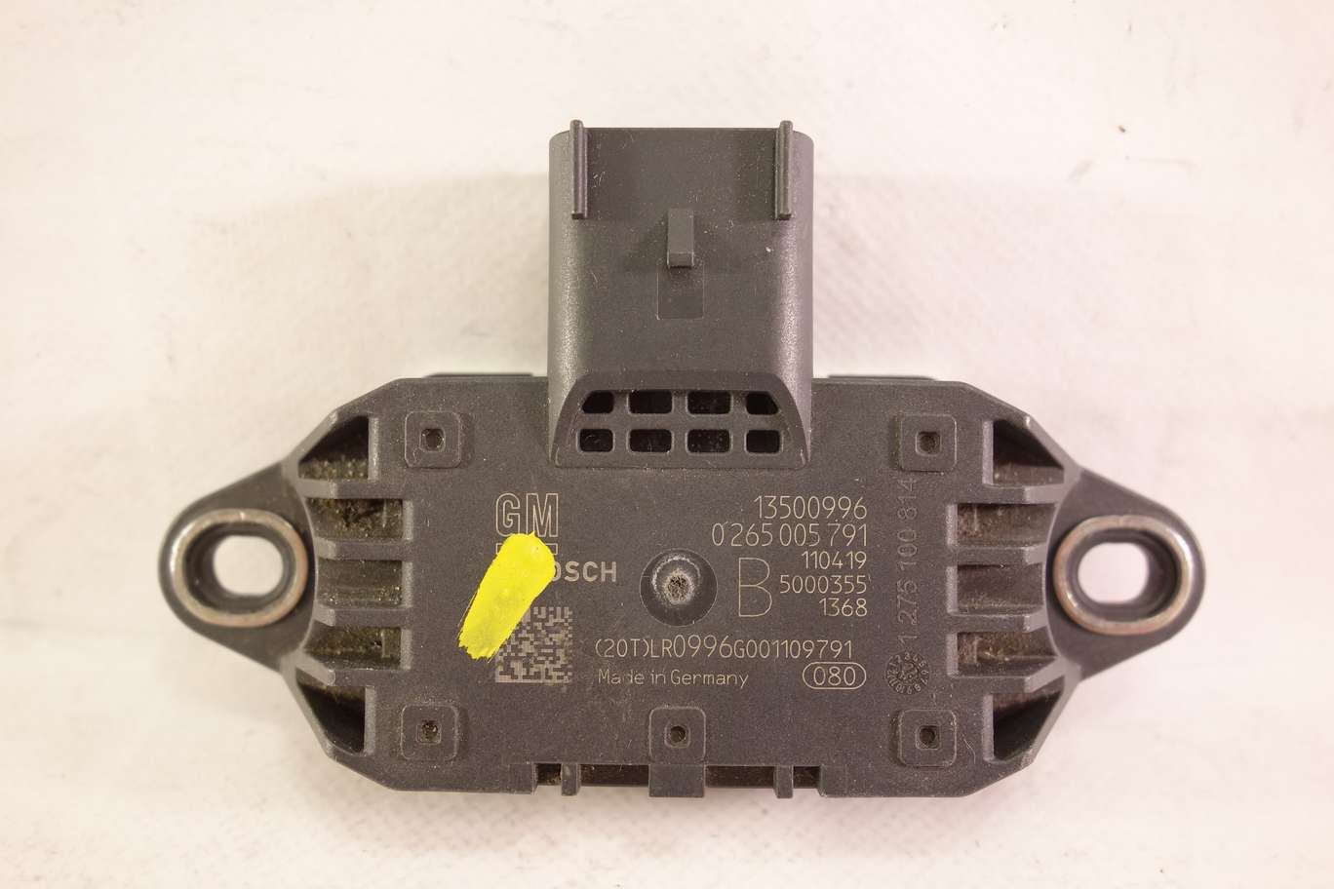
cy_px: 444
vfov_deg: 46.4
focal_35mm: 28
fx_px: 1037
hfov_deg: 65.5
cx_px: 667
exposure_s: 1/30
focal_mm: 10.4
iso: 320
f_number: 3.5
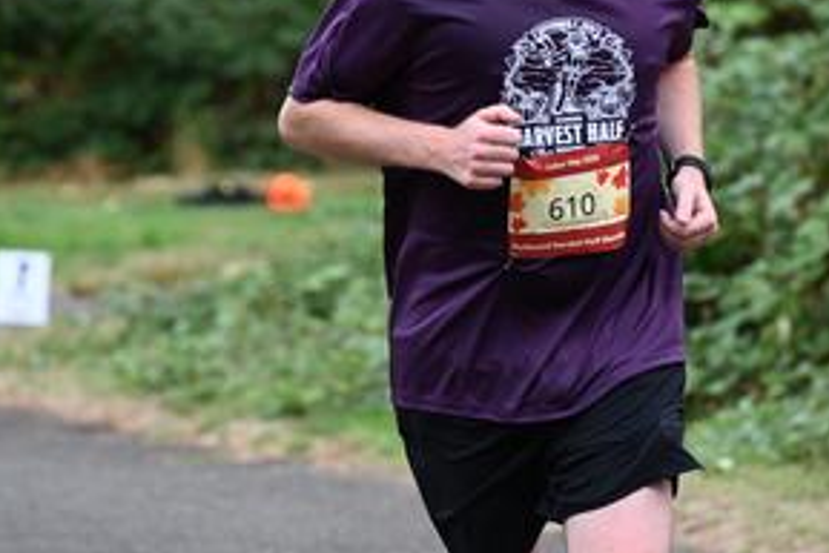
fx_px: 8755
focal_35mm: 380
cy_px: 73
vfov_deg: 3.6
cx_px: 439
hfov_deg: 5.4
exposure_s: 1/250
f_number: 6.3
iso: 560
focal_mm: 200
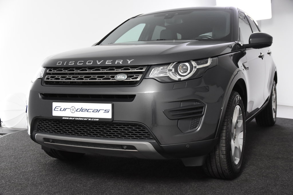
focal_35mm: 46
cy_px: 98
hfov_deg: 42.3
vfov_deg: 29.0
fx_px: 378
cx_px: 146
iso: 1600
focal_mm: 31
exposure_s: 1/80
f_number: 4.5
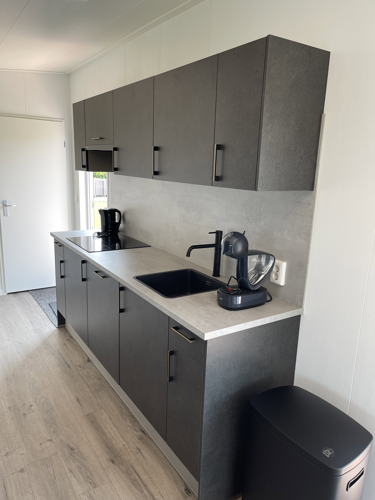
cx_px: 188
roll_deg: -2.5
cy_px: 250
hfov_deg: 54.9
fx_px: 361
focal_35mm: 25
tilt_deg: -14.1
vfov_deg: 69.4
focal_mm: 5.1
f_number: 1.6
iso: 50
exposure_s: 1/121
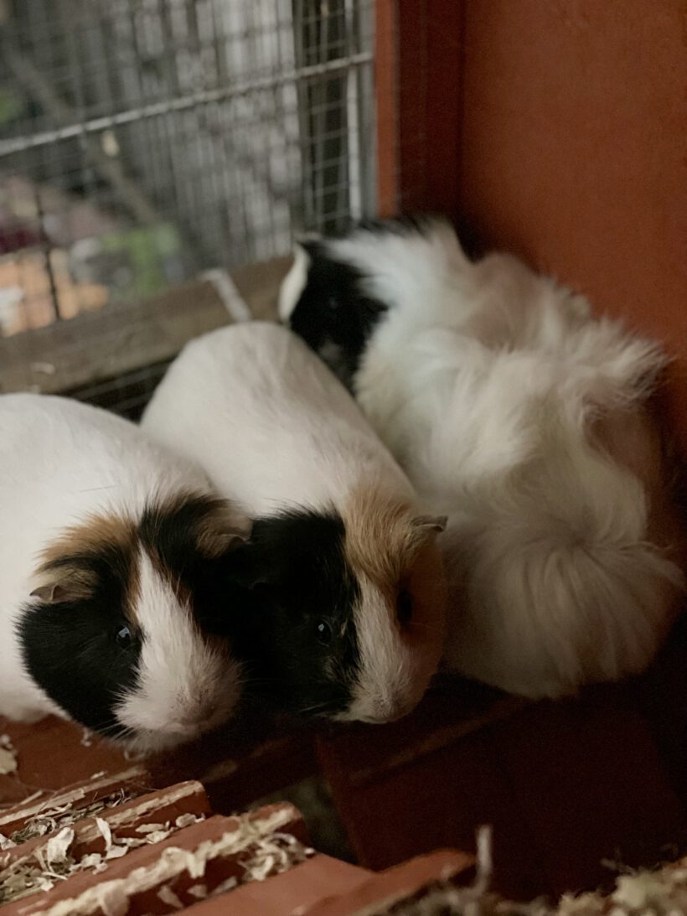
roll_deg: +3.7
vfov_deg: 36.8
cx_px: 344
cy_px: 458
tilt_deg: -37.9
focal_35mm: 52
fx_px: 1376
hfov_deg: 28.0
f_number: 2
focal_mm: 6
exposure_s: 1/14
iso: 2000
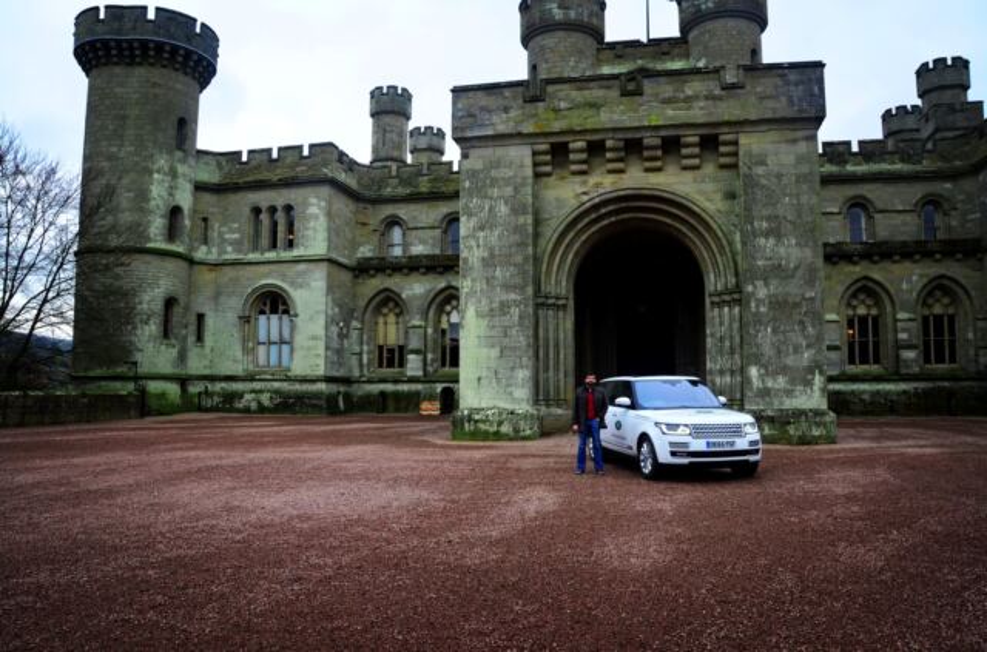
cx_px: 494
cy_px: 326
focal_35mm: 27
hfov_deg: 67.5
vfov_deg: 47.7
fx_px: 738
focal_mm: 18
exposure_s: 1/40
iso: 400
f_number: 13
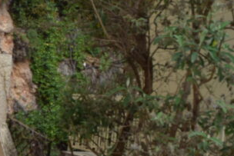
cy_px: 172
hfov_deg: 19.7
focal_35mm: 91
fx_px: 592
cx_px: -107
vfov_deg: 14.7
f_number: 8
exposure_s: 1/250
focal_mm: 18
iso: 220
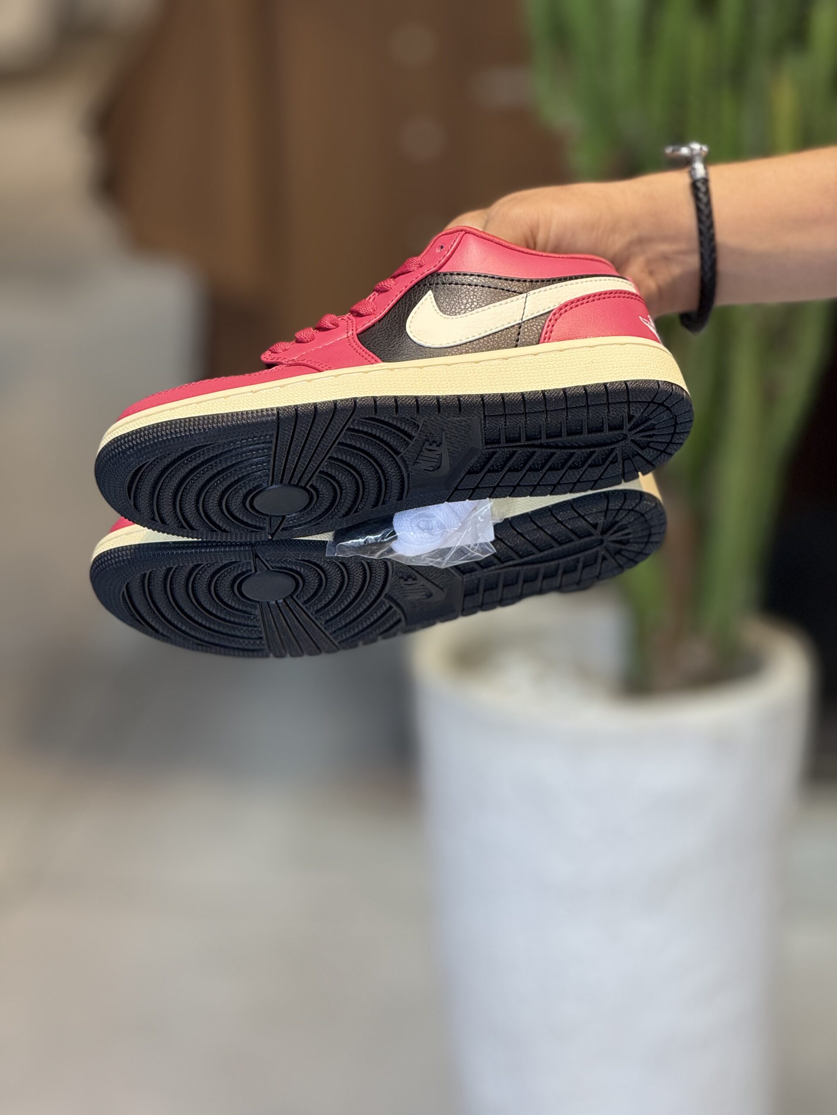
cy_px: 558
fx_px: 3869
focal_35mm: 120
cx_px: 418
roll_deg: -0.4
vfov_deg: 16.4
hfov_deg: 12.3
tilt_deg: -16.2
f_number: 2.8
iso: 80
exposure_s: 1/100
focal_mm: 15.66
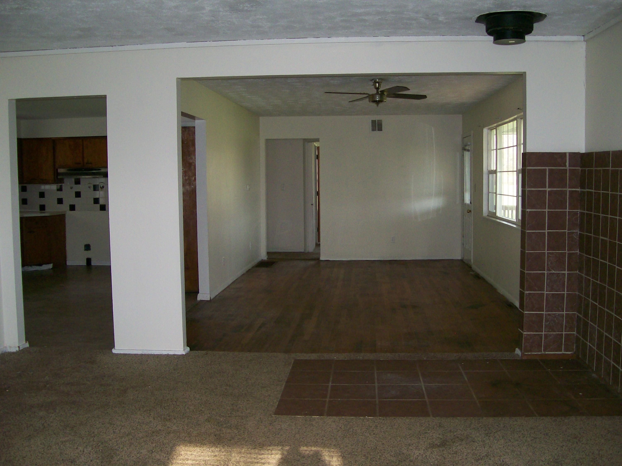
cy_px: 233
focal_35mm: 36
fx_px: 647
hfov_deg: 51.4
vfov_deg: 39.7
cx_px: 311
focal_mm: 6
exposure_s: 1/64
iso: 140
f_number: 2.7
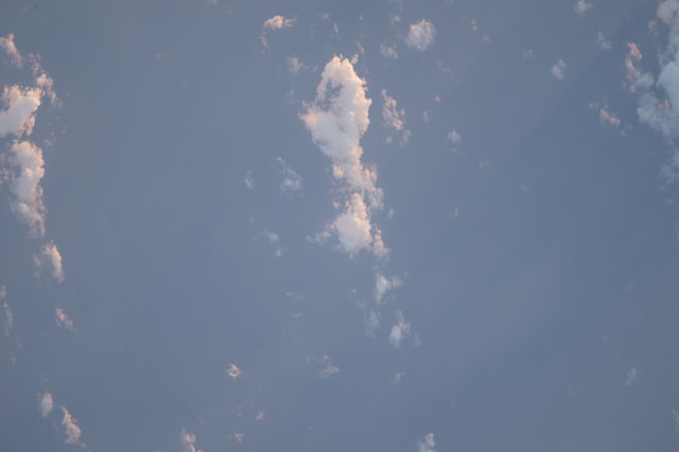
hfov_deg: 1.8
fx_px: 21678
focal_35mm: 1150
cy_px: 226
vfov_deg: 1.2
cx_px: 340
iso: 500
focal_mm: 1150
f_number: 8
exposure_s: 1/250
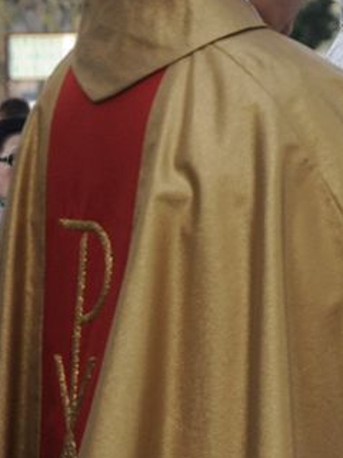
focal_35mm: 375
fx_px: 4954
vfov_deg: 5.3
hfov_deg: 3.9
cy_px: 69
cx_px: 552
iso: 800
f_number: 5.6
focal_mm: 98
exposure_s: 1/500
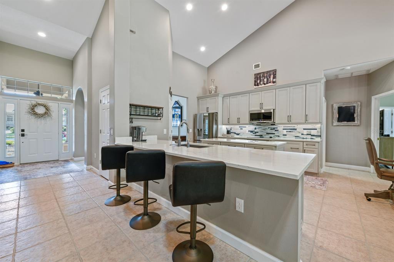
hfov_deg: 104.3
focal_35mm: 14
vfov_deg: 81.2
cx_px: 197
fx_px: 153
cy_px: 131
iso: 320
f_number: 8
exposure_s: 1/3
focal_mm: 14
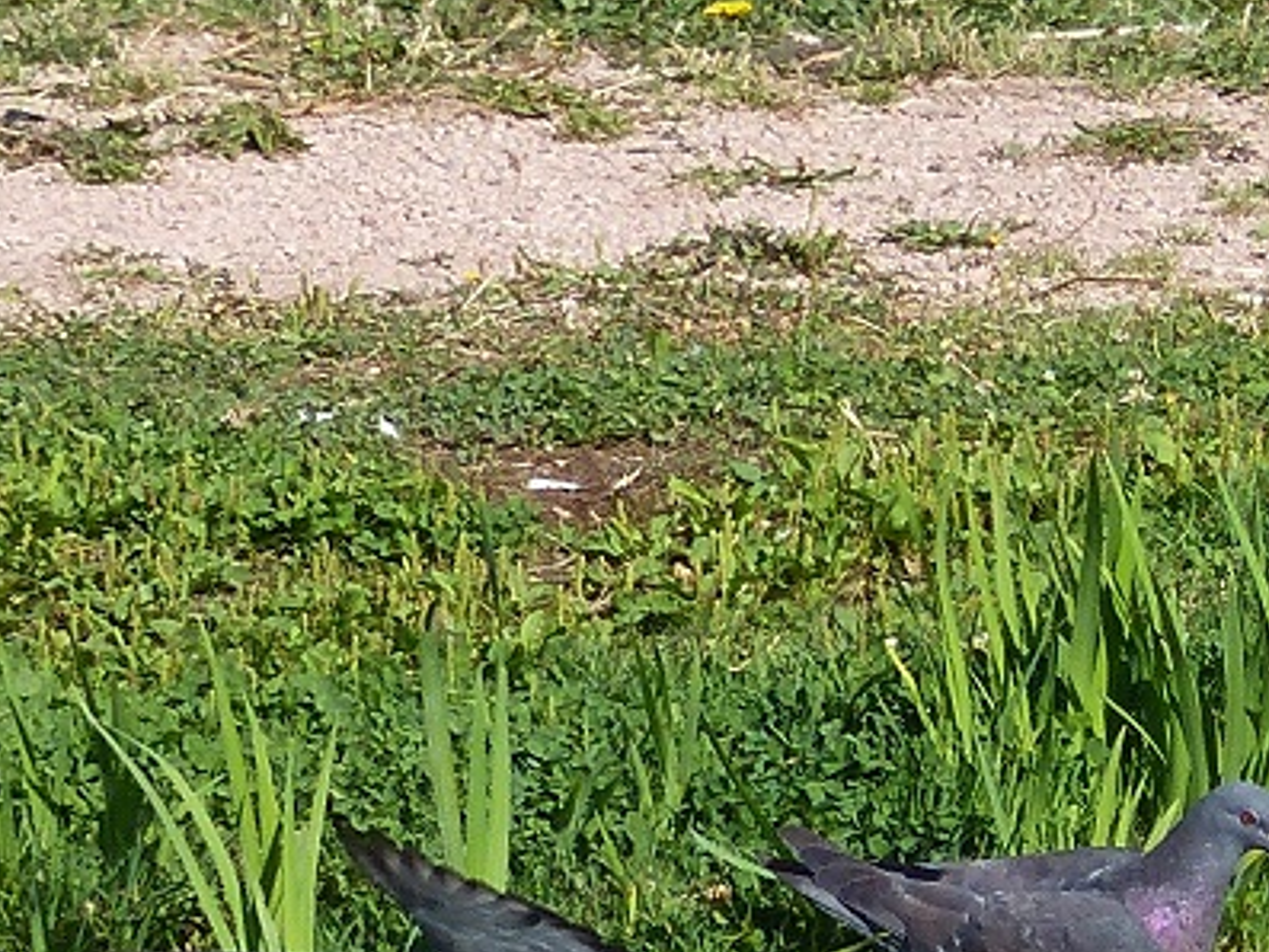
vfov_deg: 0.6
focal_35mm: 2645
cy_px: 850
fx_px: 96993
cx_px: 965
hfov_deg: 0.7
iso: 100
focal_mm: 108
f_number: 4
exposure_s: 1/1000
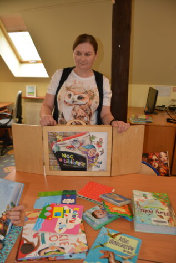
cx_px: 88
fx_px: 198
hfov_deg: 48.0
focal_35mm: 27
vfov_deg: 67.4
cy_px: 132
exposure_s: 1/125
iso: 320
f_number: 3.5
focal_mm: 18
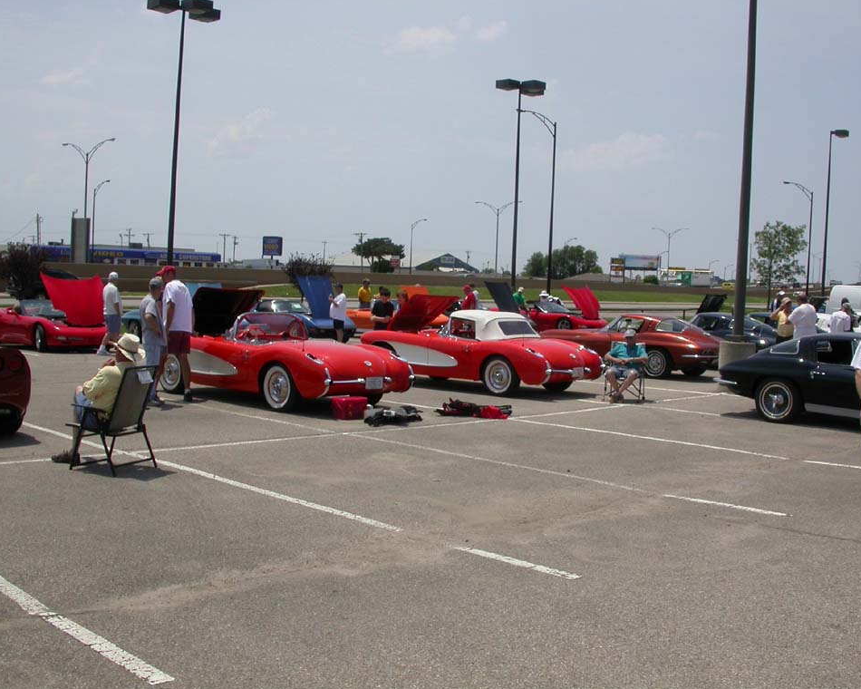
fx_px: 1019
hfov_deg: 45.8
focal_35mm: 40
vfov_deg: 37.3
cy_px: 345
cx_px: 445
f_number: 7.5
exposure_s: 1/590
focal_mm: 7.85
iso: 100
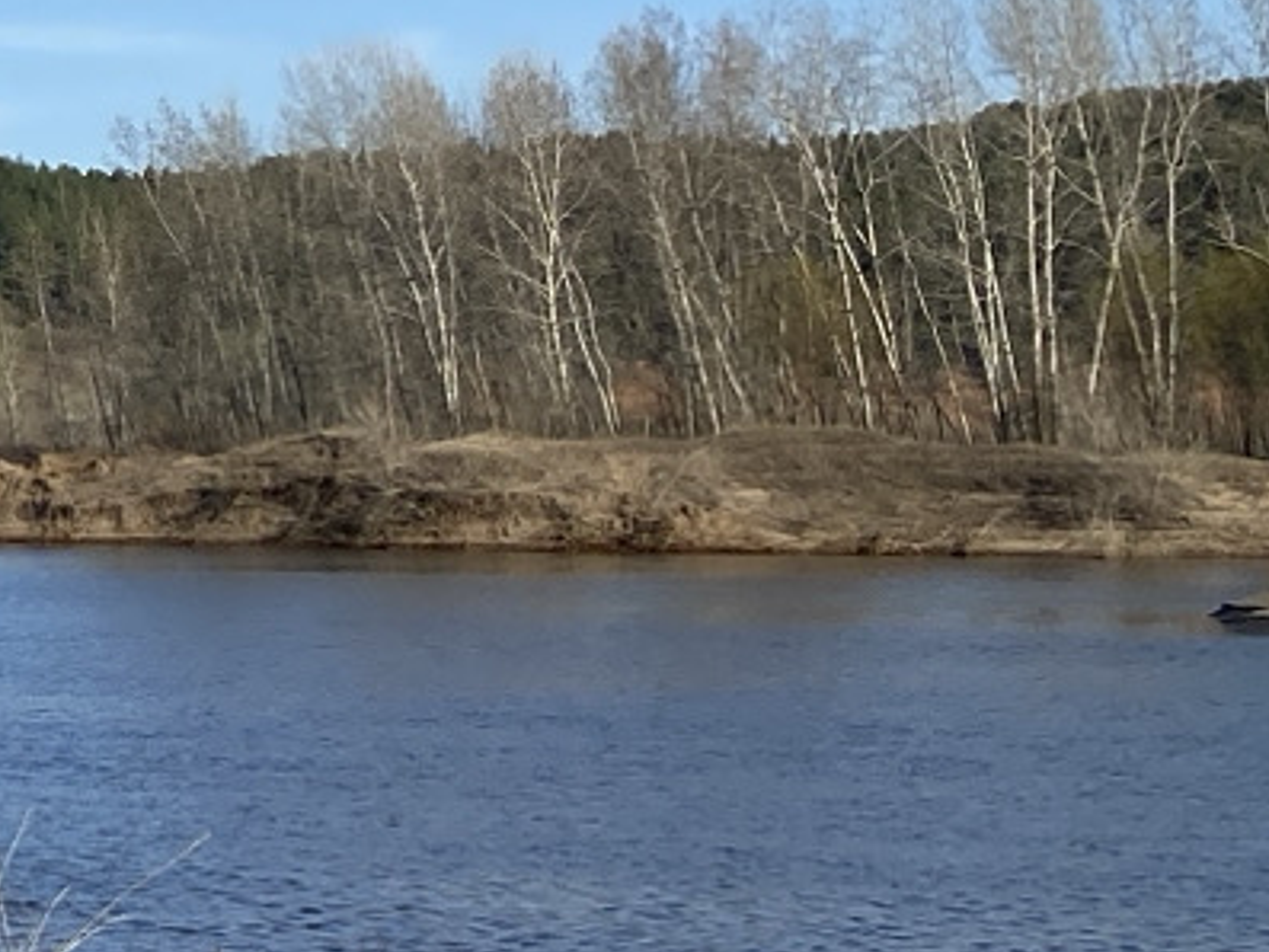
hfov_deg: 11.9
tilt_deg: +2.2
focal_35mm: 131
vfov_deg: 11.3
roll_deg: -0.1
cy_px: 243
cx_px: -1873
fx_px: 4804
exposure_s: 1/3497
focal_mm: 4.25
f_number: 1.8
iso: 32
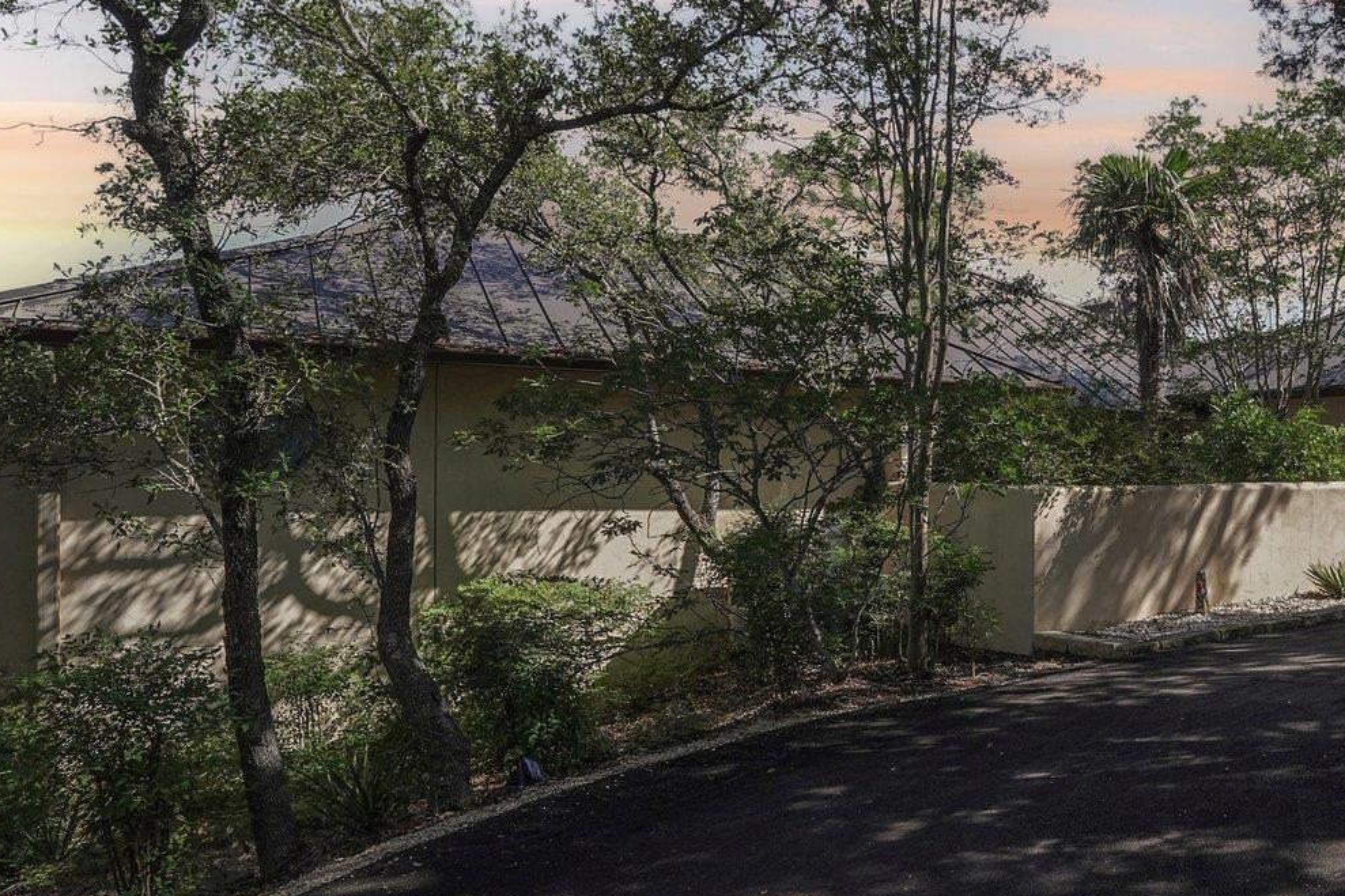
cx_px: 1138
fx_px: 1083
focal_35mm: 29
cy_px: 460
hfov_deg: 57.2
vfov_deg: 44.9
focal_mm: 14
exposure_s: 1/640
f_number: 8
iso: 400
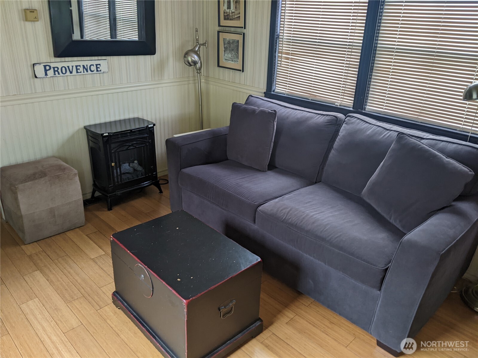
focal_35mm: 27
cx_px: 239
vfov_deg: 51.4
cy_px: 179
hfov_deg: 65.3
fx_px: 373
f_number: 1.8
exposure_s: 1/40
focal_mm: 4.44
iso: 41
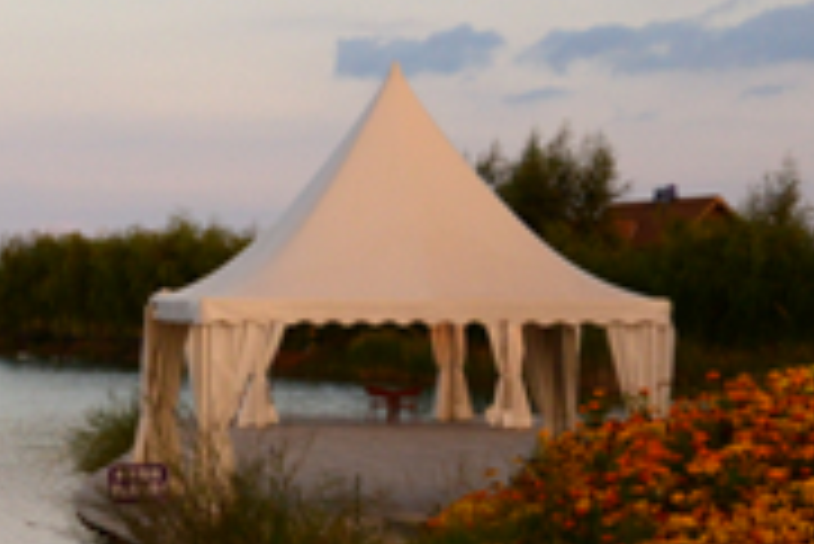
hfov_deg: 12.8
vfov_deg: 9.0
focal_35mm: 152
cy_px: 294
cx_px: -382
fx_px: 3440
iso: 3200
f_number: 5
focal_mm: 50
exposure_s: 1/3200
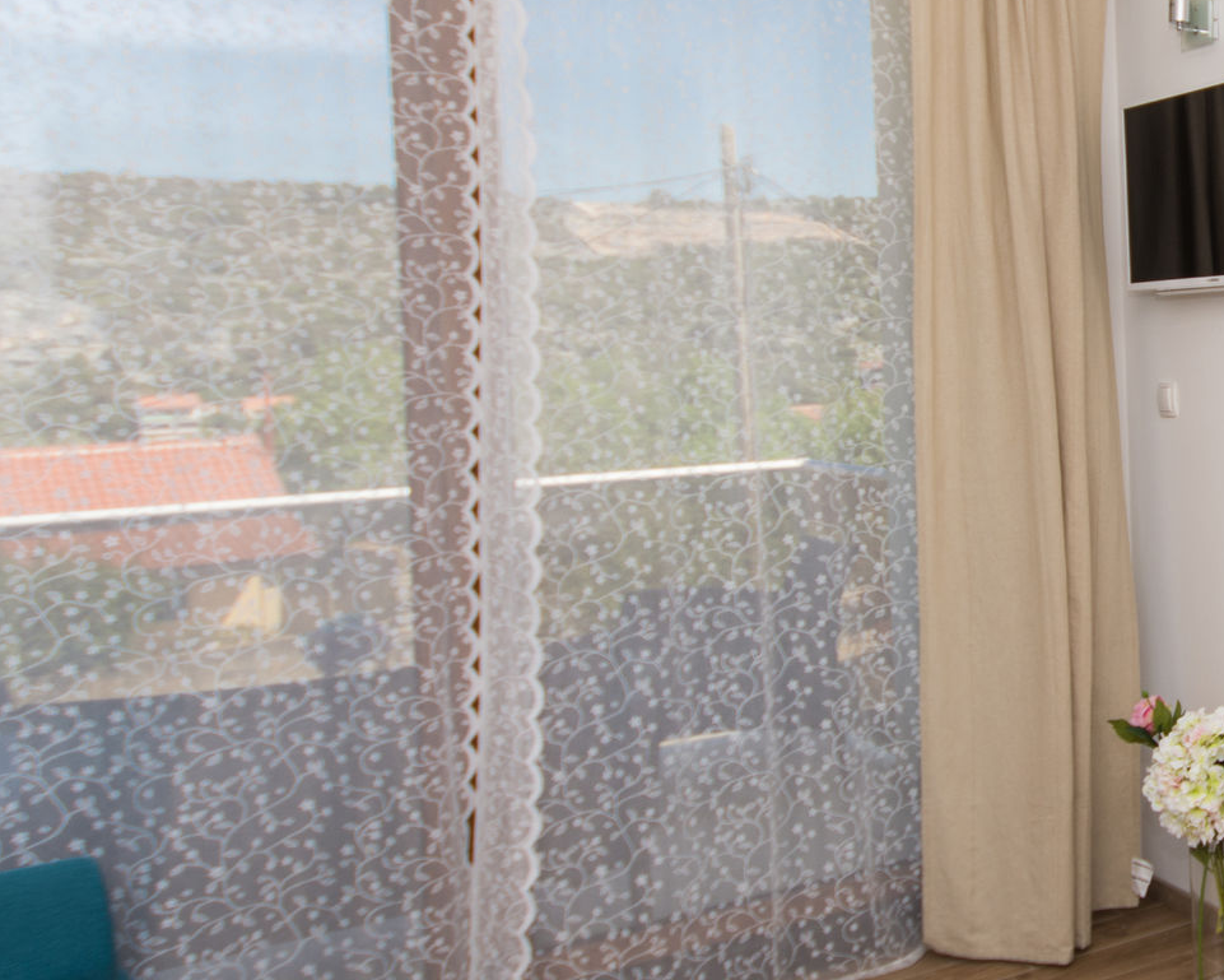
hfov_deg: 36.5
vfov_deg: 36.2
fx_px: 1485
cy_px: 345
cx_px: 1405
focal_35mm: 41
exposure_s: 1/250
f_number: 5.6
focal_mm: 10
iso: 100
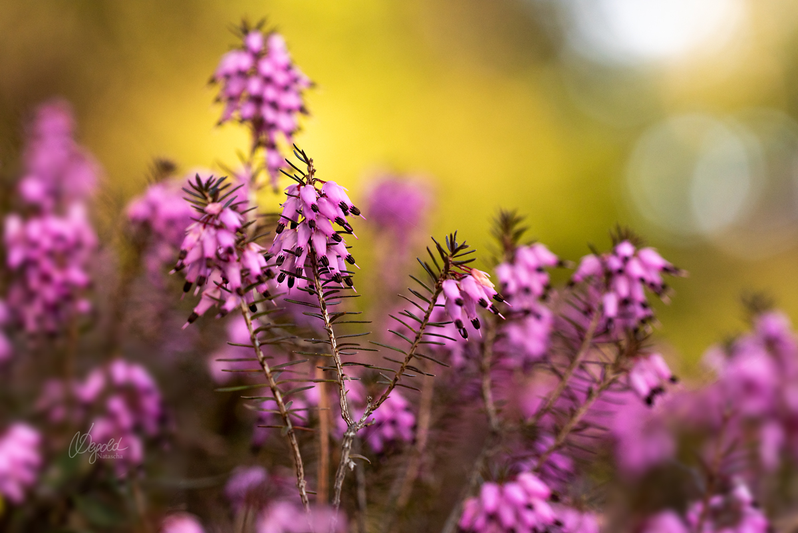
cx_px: 399
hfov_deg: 13.7
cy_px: 266
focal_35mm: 150
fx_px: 3326
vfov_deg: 9.2
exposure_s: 1/320
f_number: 10
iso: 400
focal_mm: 150
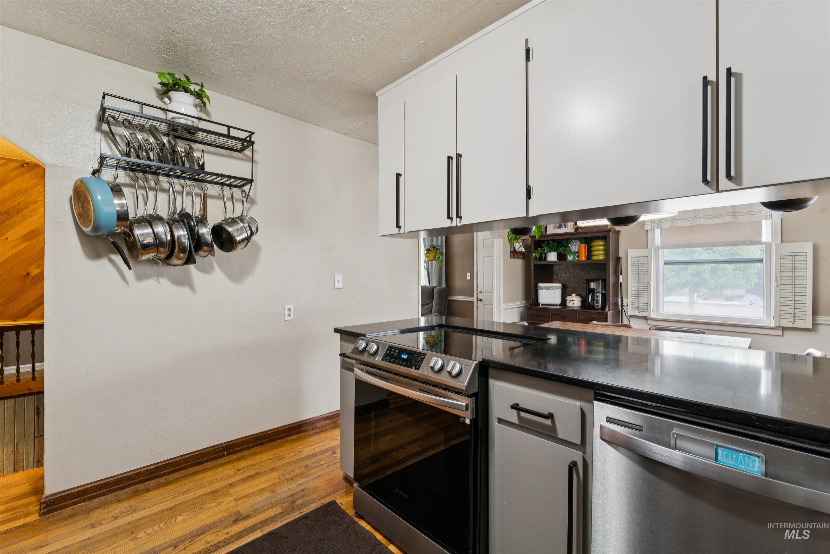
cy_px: 277
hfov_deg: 98.5
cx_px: 415
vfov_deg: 75.5
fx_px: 357
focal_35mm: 16
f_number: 13
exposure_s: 1/1.67
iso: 400
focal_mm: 15.5
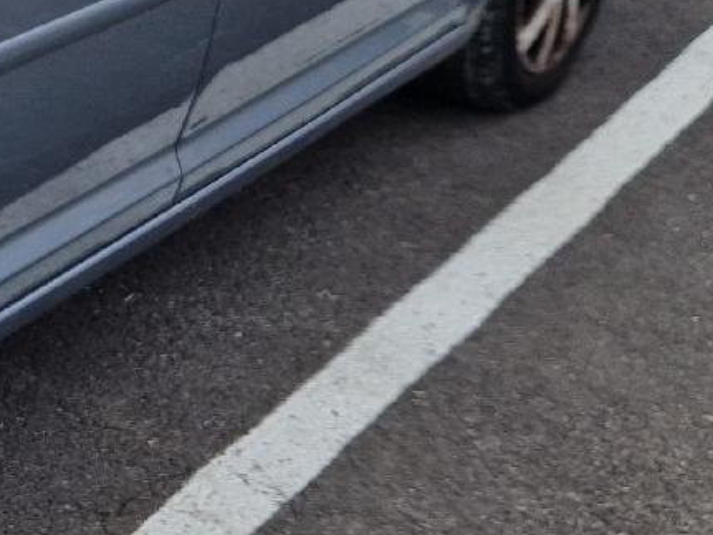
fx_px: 1977
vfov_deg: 15.0
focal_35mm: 96
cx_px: -548
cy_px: -41
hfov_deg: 17.0
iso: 50
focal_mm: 5.4
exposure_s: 1/769
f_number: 1.8
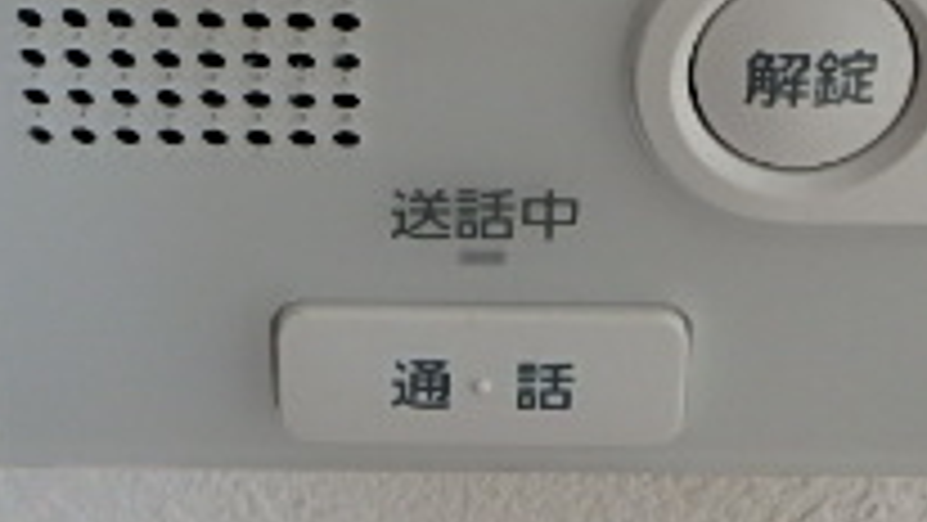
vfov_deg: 16.4
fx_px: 1746
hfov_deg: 29.7
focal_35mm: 71
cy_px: -76
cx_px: 482
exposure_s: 1/30
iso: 200
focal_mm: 3.7
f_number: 3.5
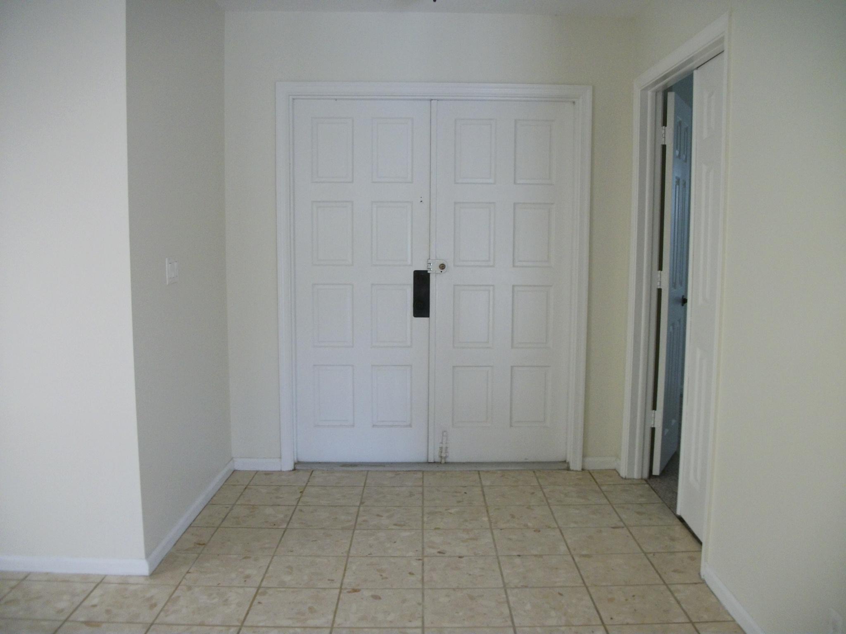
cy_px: 317
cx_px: 423
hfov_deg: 56.8
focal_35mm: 32
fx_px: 782
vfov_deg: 44.2
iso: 160
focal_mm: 5.7
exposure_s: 1/25
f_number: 2.9
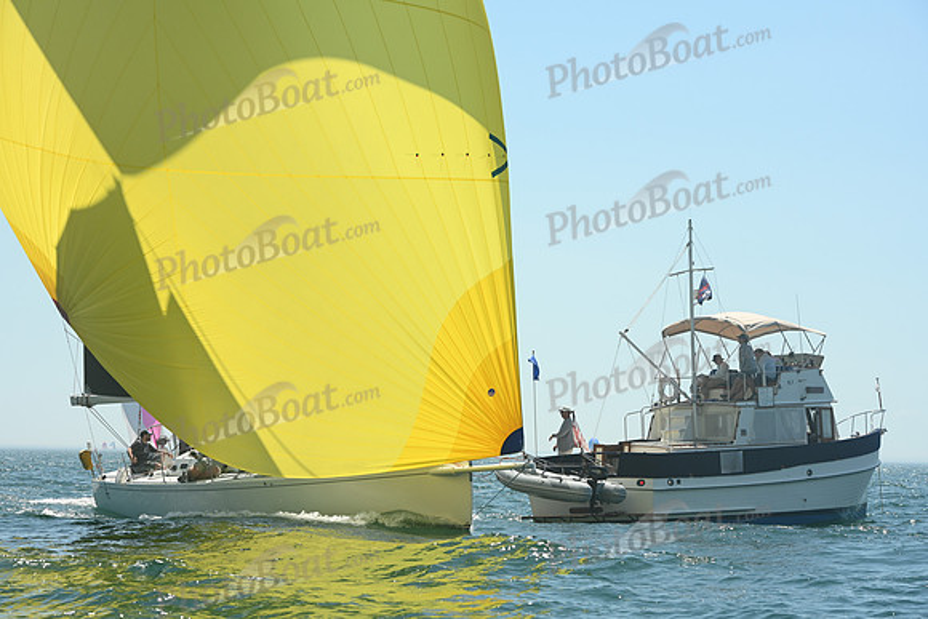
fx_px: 2630
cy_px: 310
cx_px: 464
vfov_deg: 13.4
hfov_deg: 20.0
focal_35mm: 102
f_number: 9
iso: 320
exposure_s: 1/1000
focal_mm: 102
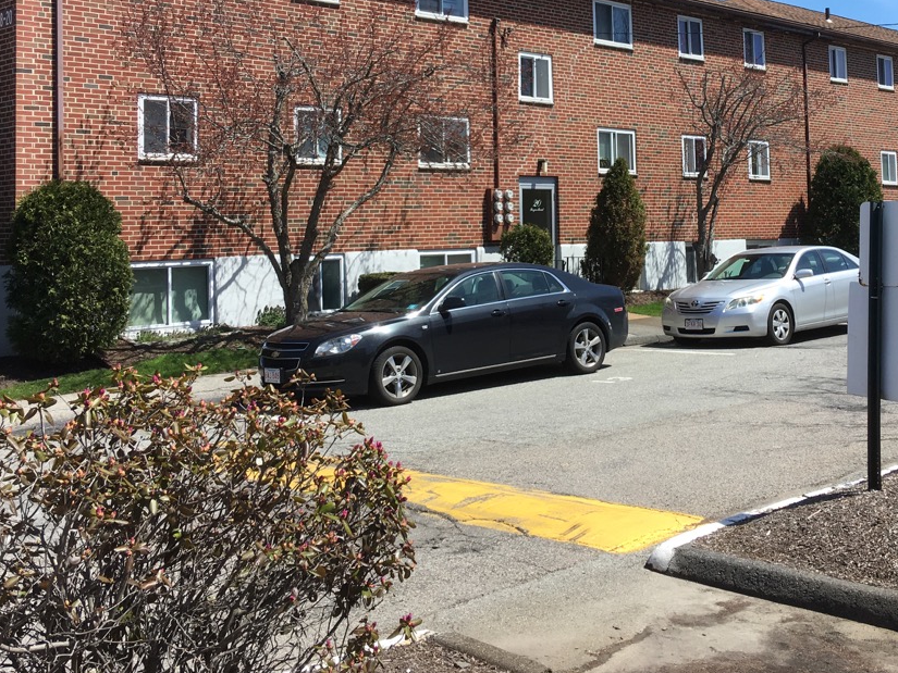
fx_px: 1168
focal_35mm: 45
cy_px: 178
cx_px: 569
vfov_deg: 31.7
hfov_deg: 41.7
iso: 25
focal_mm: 4.15
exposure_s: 1/1054
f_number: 2.2
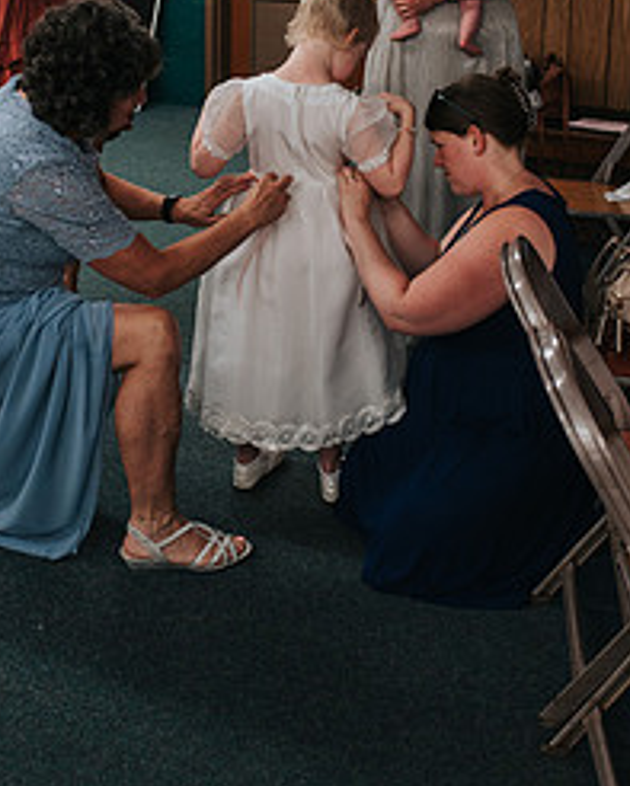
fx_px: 1398
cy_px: 211
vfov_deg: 31.0
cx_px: 275
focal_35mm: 60
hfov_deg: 25.4
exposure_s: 1/125
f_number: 3.2
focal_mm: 35
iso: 1000
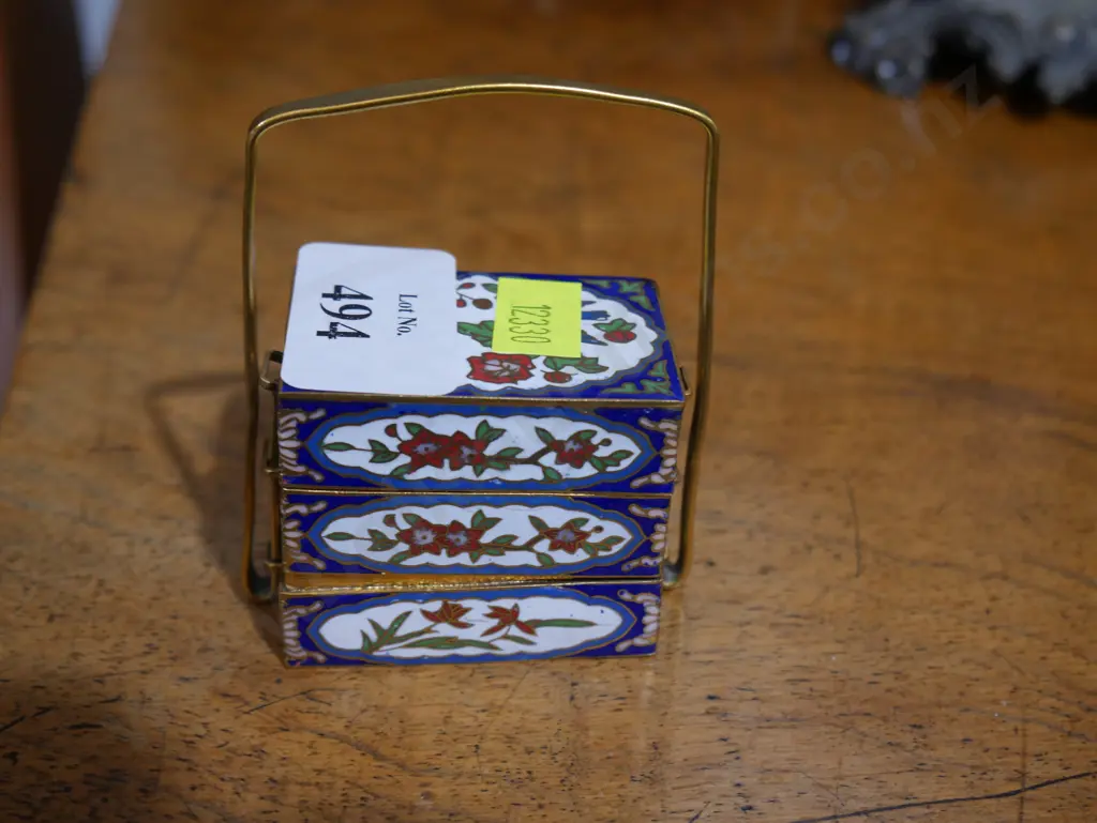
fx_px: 1585
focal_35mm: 50
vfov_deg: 29.1
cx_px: 548
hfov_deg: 38.2
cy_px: 412
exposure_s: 1/60
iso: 500
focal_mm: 25
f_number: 5.3
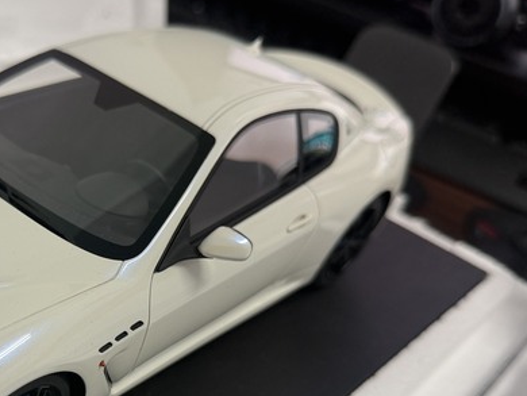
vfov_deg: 29.8
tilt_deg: -36.1
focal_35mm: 48
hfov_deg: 37.9
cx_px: 92
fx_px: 731
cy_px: 297
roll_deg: -12.6
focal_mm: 6.76
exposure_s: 1/120
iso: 250
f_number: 1.78
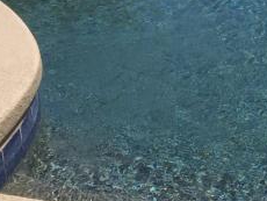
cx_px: 505
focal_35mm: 129
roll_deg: -0.6
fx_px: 996
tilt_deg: -15.0
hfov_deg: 13.4
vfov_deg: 11.2
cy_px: -59
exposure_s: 1/6623
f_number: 2.2
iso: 32
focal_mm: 4.15
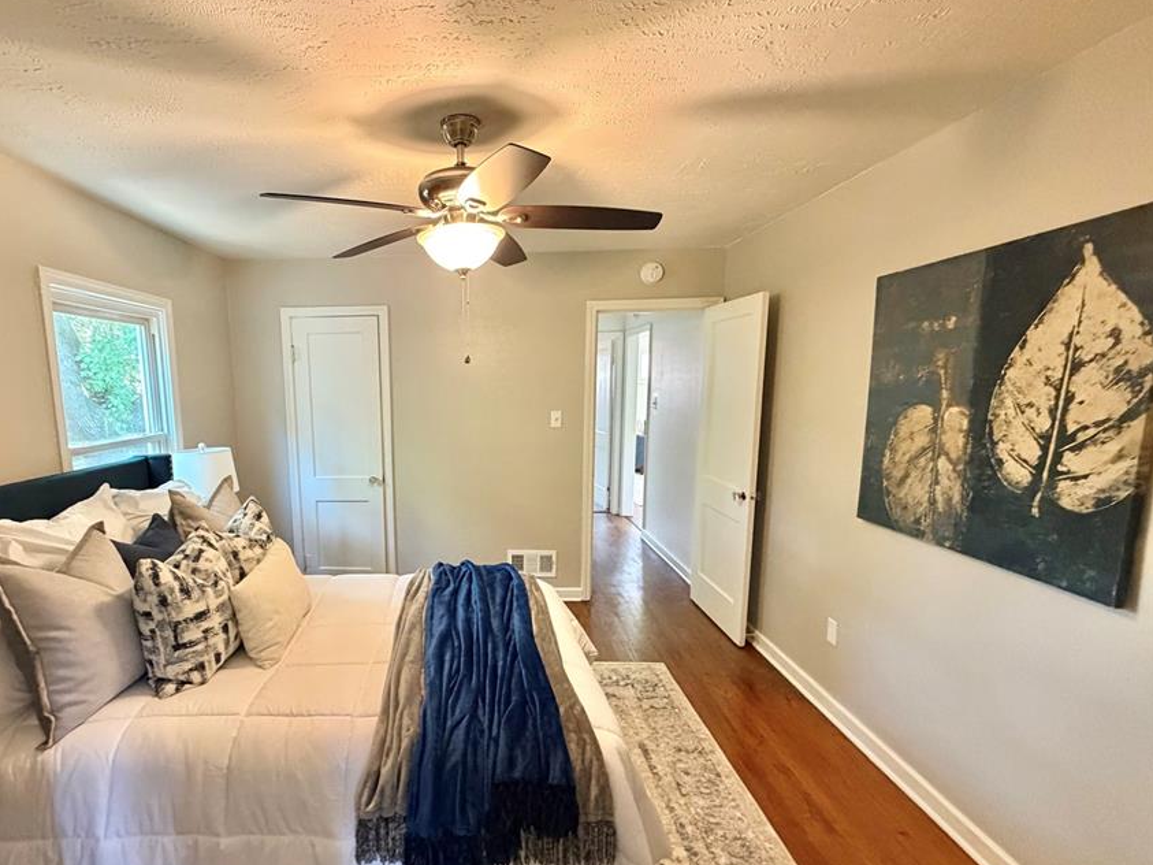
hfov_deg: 89.8
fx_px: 566
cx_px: 458
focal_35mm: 17
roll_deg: +0.5
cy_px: 464
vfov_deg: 74.6
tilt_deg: -9.1
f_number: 2.2
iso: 640
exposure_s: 1/60
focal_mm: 2.22
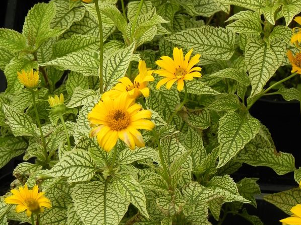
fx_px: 1503
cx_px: 151
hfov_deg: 11.4
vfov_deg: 8.6
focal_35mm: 173
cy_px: 61
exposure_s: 1/640
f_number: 5
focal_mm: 23
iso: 160
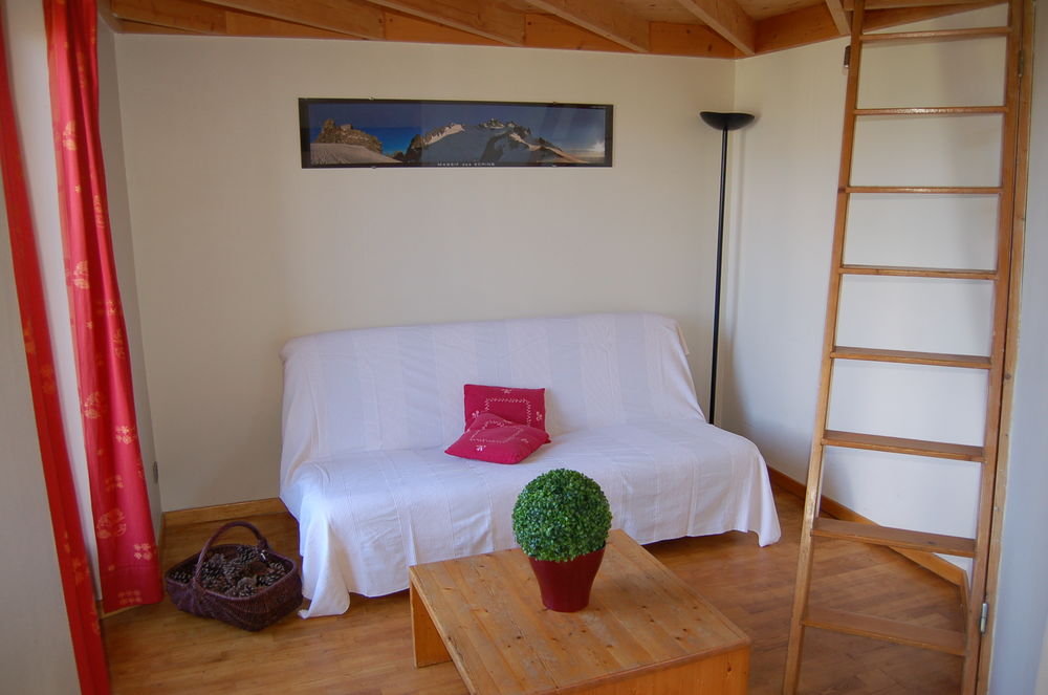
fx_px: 785
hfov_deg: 67.5
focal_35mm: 27
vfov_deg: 47.8
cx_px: 524
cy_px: 348
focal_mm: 18
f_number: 3.5
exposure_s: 1/80
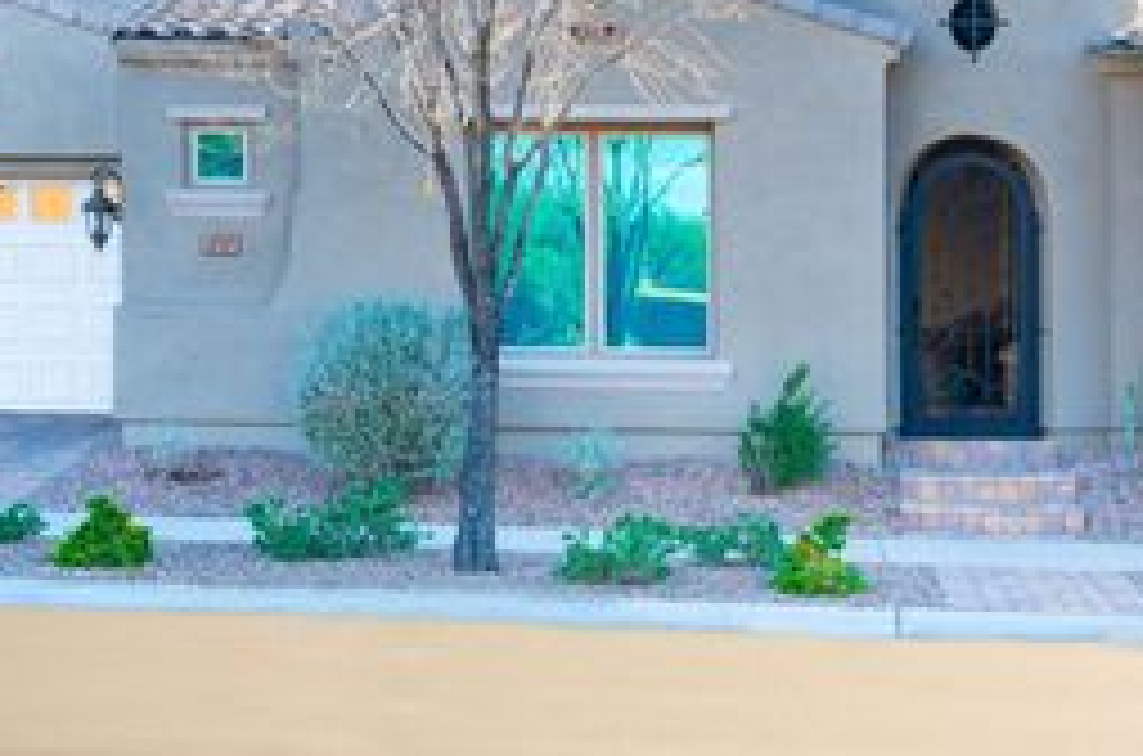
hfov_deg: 29.3
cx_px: 639
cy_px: 207
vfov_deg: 19.5
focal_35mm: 69
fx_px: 2185
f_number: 5
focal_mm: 35
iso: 180
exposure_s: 1/320
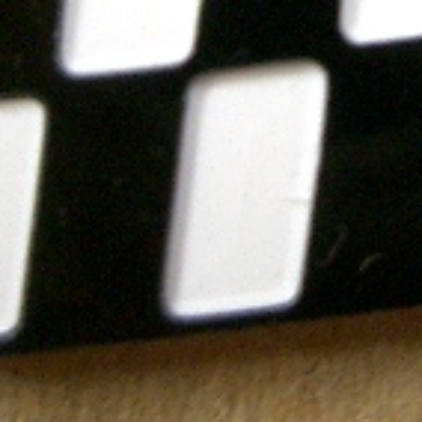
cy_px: -208
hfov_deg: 12.5
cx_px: 389
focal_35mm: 139
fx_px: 1917
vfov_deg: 12.0
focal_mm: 5.8
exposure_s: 1/15
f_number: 2.6
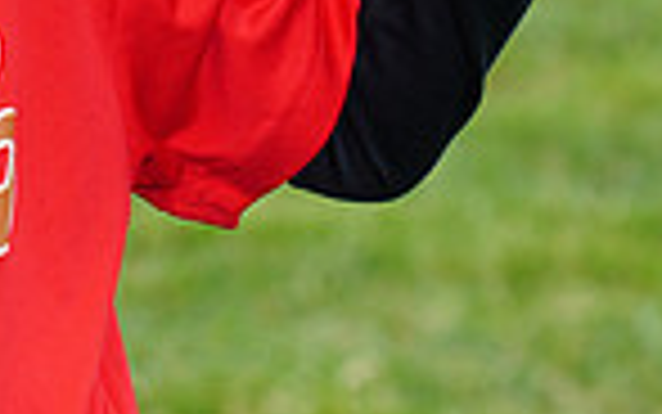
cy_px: -263
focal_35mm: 802
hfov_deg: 2.6
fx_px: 14475
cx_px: -405
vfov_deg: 1.6
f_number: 9
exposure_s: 1/250
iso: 200
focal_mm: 200
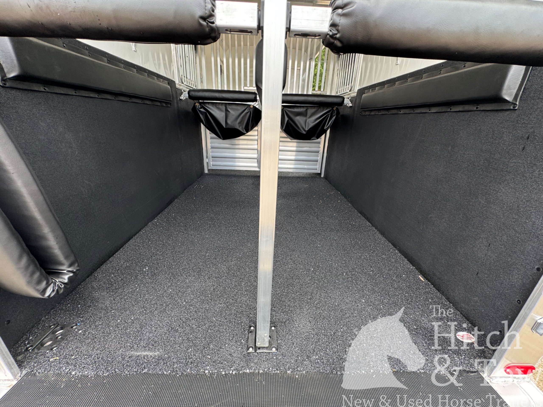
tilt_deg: -22.1
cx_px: 272
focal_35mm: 14
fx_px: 220
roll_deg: -2.3
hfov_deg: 102.1
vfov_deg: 85.7
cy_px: 204
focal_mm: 2.22
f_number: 2.2
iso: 64
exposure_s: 1/99
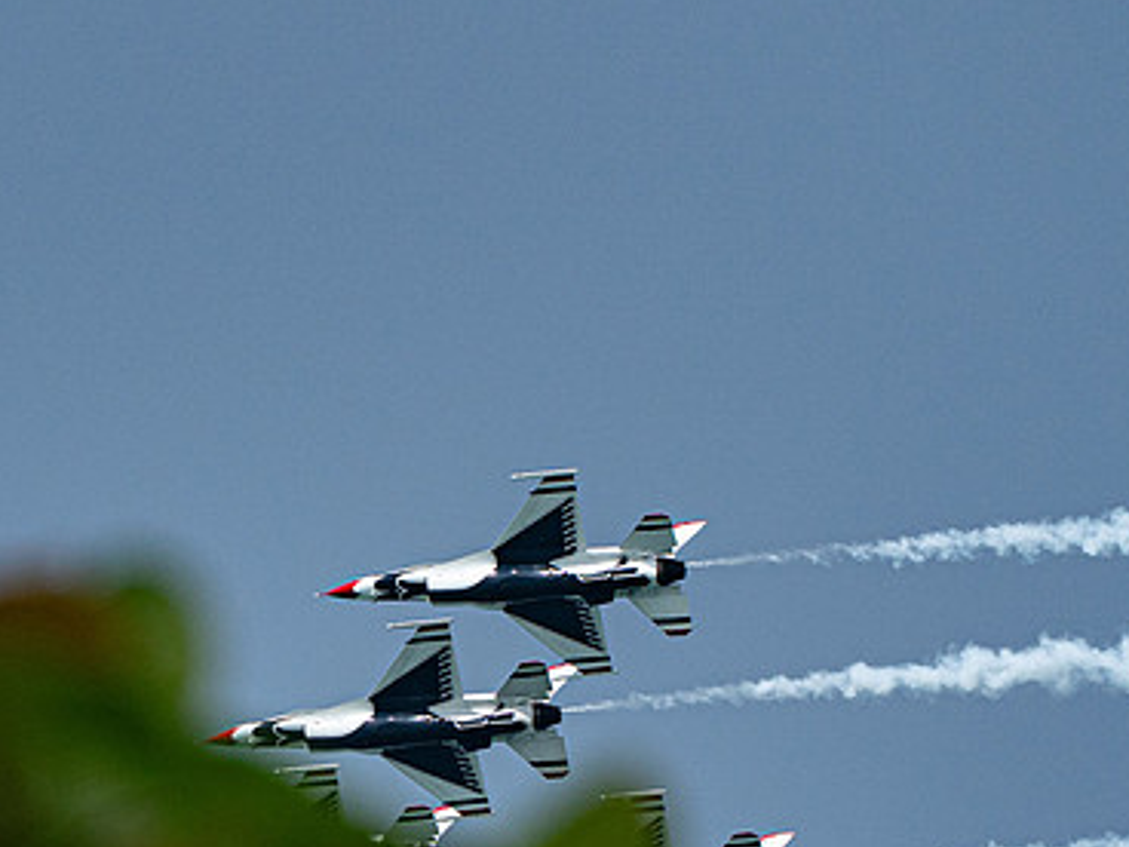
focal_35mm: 1014
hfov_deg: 2.0
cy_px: 732
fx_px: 33072
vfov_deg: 1.5
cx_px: 396
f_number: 10
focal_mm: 400
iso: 640
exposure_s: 1/2000
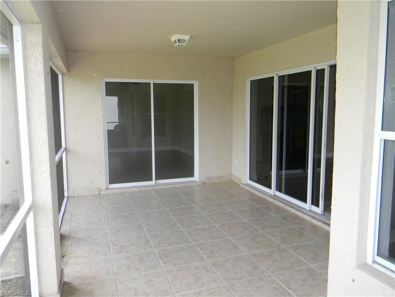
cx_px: 198
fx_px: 320
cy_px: 148
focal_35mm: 28
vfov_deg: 49.7
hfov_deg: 63.4
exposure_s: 1/53
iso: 112
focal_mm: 5
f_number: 3.5
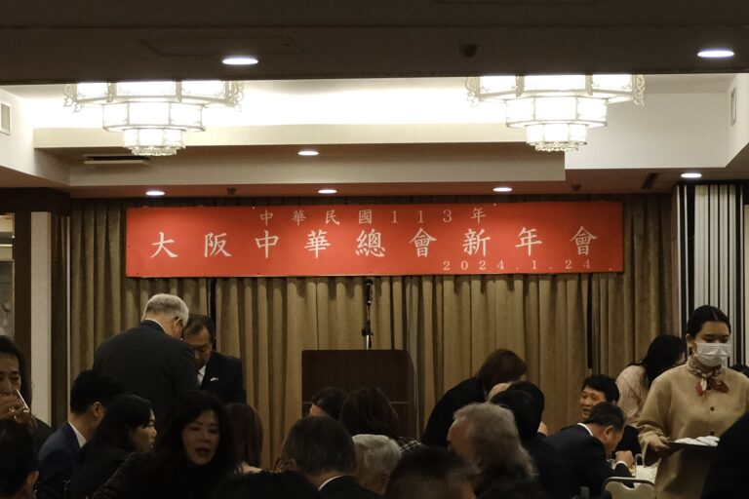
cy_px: 250
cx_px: 374
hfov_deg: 54.4
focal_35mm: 35
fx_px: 728
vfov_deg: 37.9
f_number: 4.2
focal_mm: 23.2
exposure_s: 1/60
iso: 1600
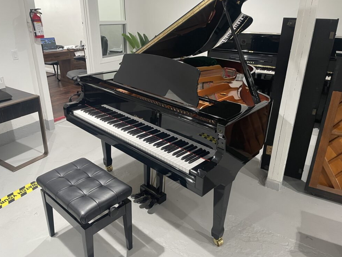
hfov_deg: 65.3
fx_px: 267
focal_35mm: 27
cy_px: 126
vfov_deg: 51.4
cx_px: 173
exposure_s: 1/60
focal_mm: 4.2
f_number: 1.6
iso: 320
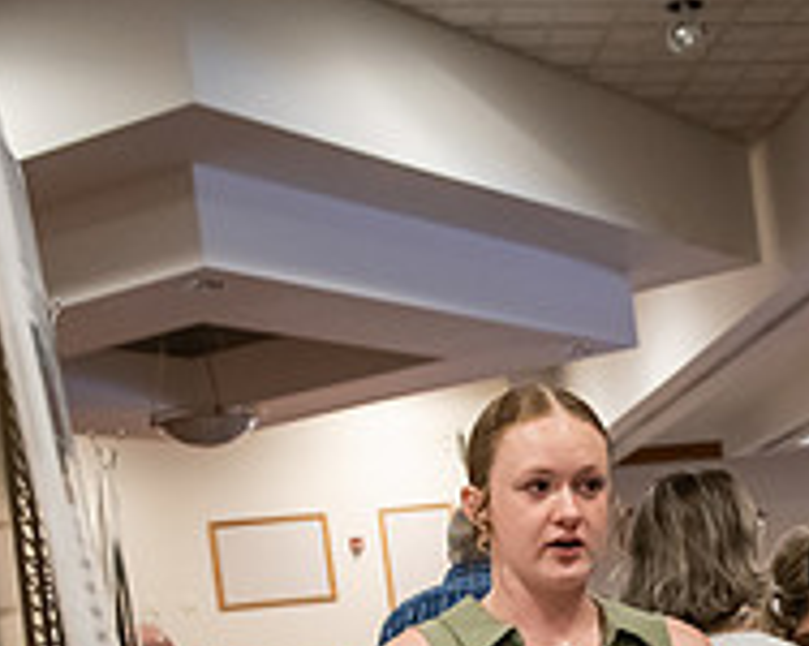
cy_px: 752
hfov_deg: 21.7
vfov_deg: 17.5
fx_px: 2009
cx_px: 856
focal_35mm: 84
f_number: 3.5
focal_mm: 29
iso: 3200
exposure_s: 1/200
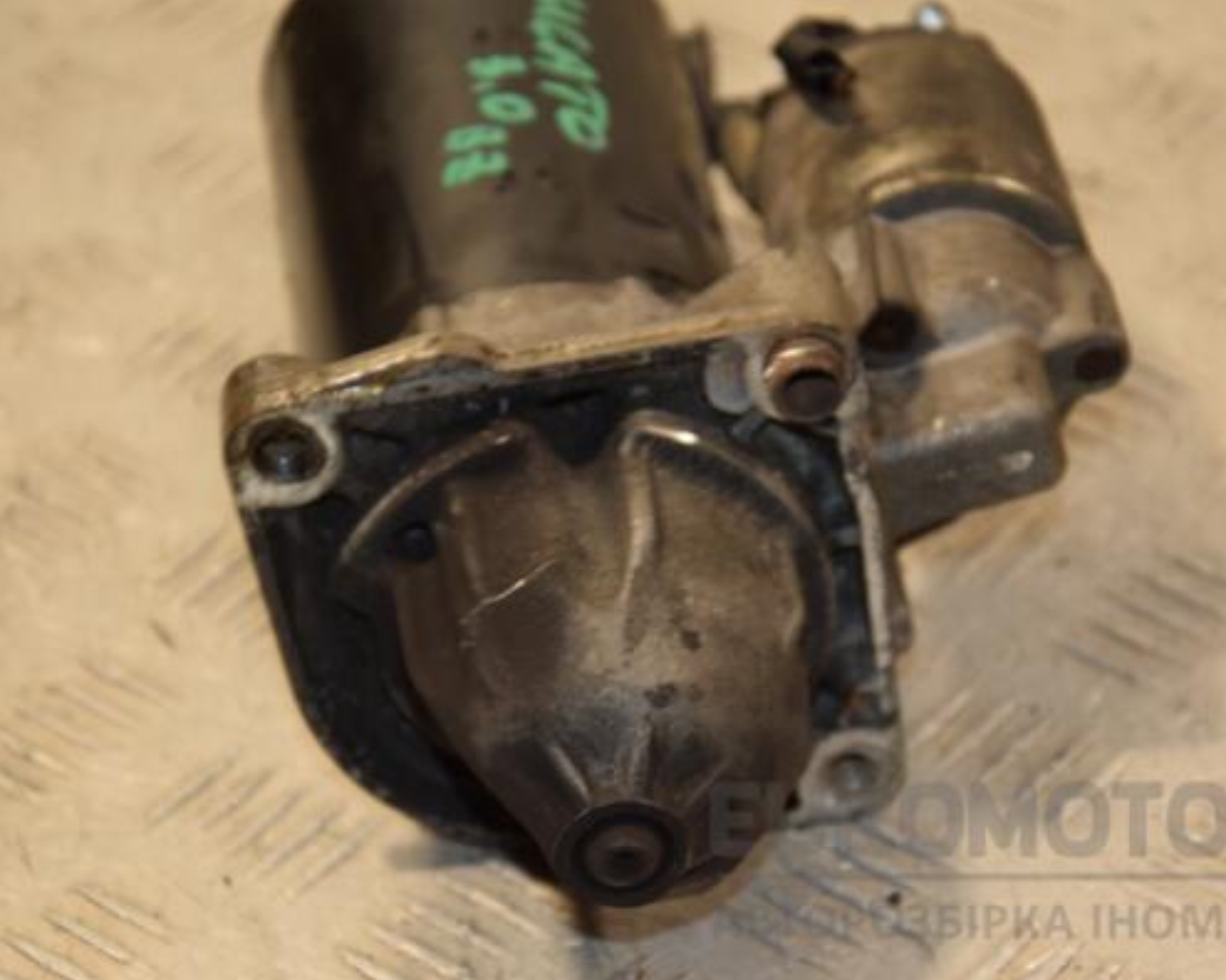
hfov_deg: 12.3
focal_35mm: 157
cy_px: 490
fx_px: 5697
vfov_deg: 9.8
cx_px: 664
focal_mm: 92
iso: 800
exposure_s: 1/160
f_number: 5.6
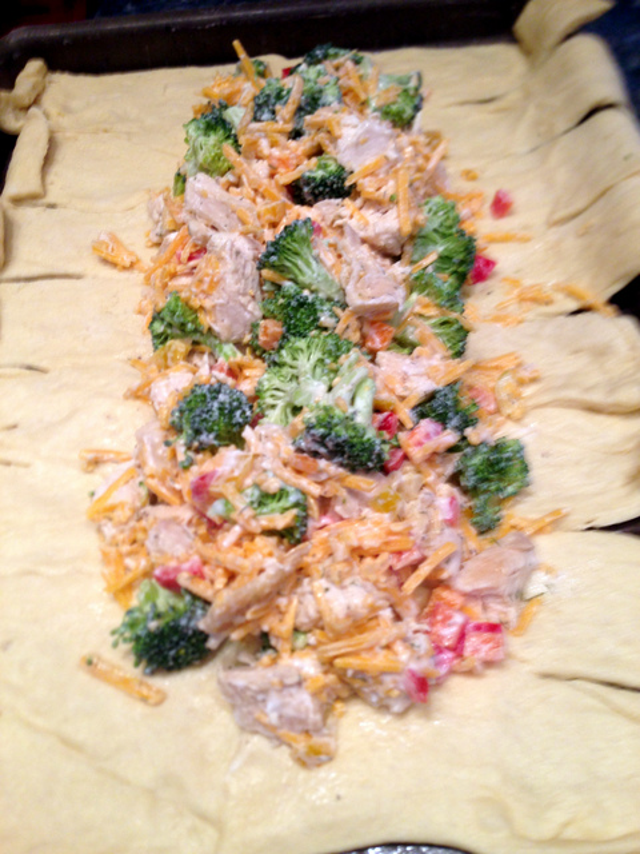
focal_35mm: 33
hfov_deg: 42.9
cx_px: 320
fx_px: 813
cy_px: 427
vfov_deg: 55.4
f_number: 2.4
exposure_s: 1/20
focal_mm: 4.12
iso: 64
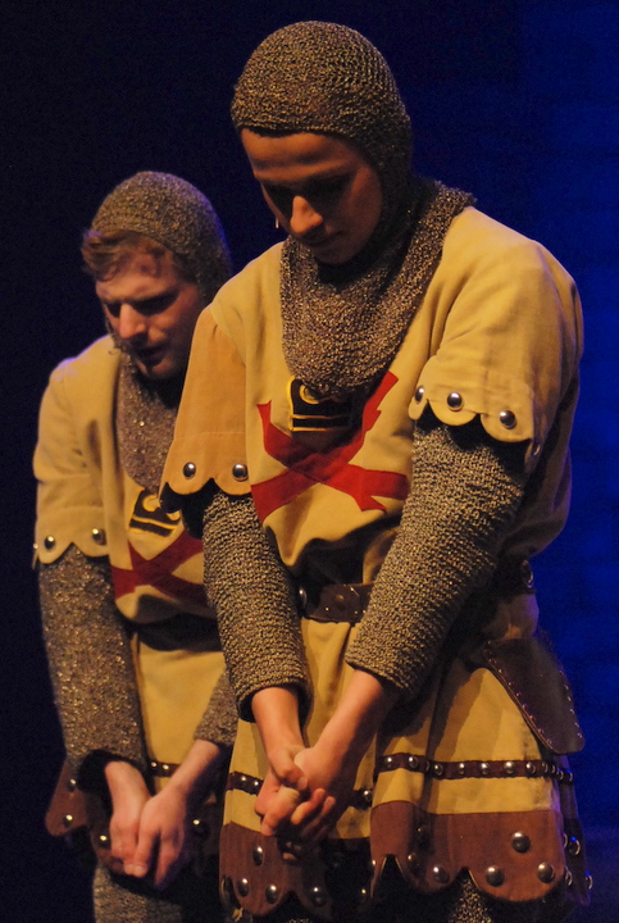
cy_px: 462
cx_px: 310
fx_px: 4237
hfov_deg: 8.4
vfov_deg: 12.4
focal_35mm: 165
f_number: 2.8
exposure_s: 1/320
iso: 1600
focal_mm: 110
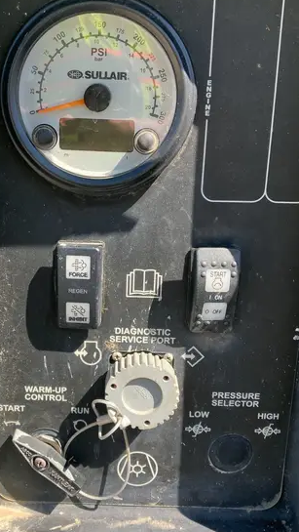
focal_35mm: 41
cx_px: 101
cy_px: 257
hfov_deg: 28.9
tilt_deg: -23.3
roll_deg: -0.3
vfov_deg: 49.4
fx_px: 577
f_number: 1.8
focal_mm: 3.99
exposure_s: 1/433
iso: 32
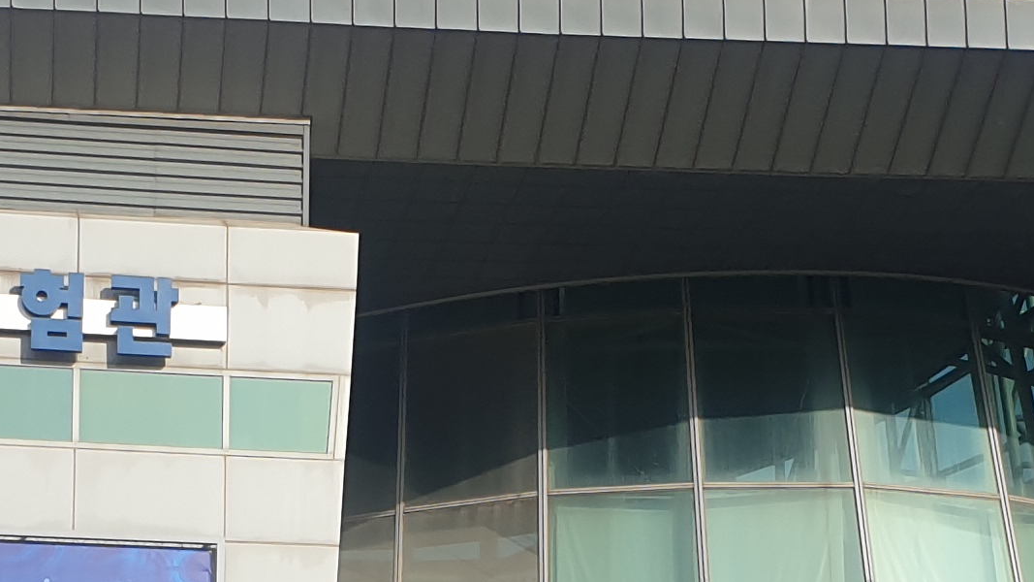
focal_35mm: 107
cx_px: 248
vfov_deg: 11.0
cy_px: 834
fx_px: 2933
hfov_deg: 19.8
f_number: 2.4
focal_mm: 4.3
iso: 50
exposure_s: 1/1328
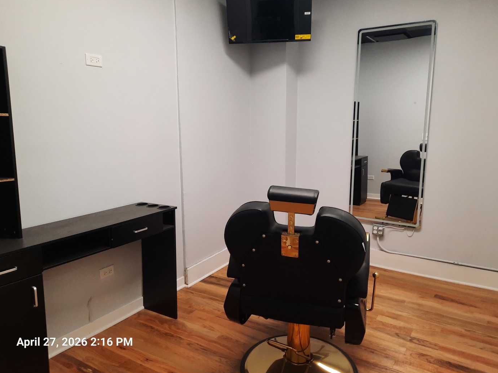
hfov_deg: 67.3
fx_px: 374
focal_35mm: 26
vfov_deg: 53.0
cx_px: 251
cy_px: 181
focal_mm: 4.6
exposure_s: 1/60
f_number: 2
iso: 125
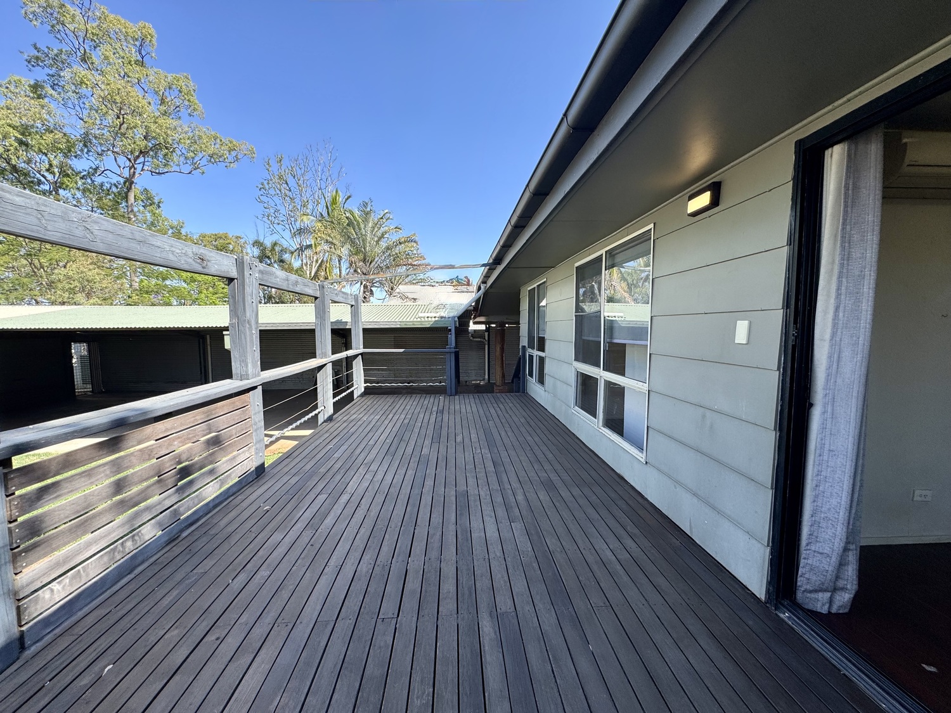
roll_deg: +0.8
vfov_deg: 85.7
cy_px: 356
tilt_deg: -3.3
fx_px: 385
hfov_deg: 102.1
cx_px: 476
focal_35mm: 14
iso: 50
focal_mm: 2.22
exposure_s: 1/522
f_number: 2.2
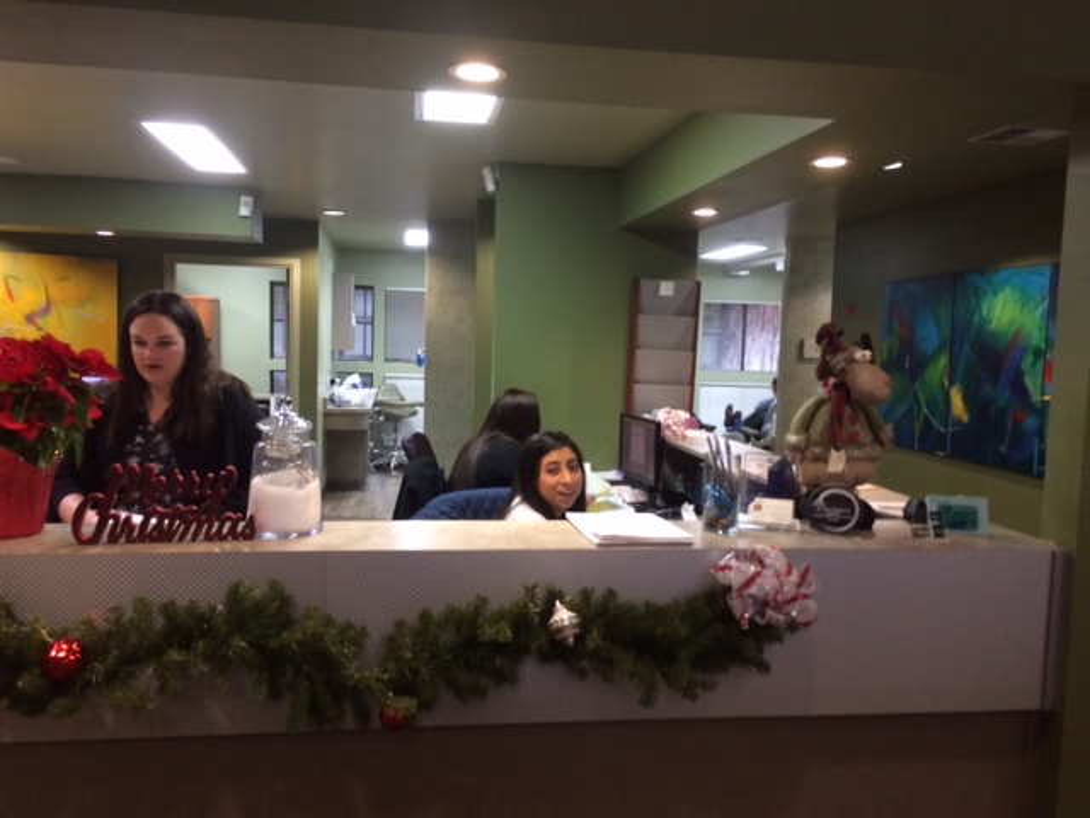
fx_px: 913
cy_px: 409
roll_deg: -0.4
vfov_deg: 48.2
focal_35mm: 29
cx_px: 545
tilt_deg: -6.4
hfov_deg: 61.7
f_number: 2.2
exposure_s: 1/30
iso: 160
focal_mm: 4.15
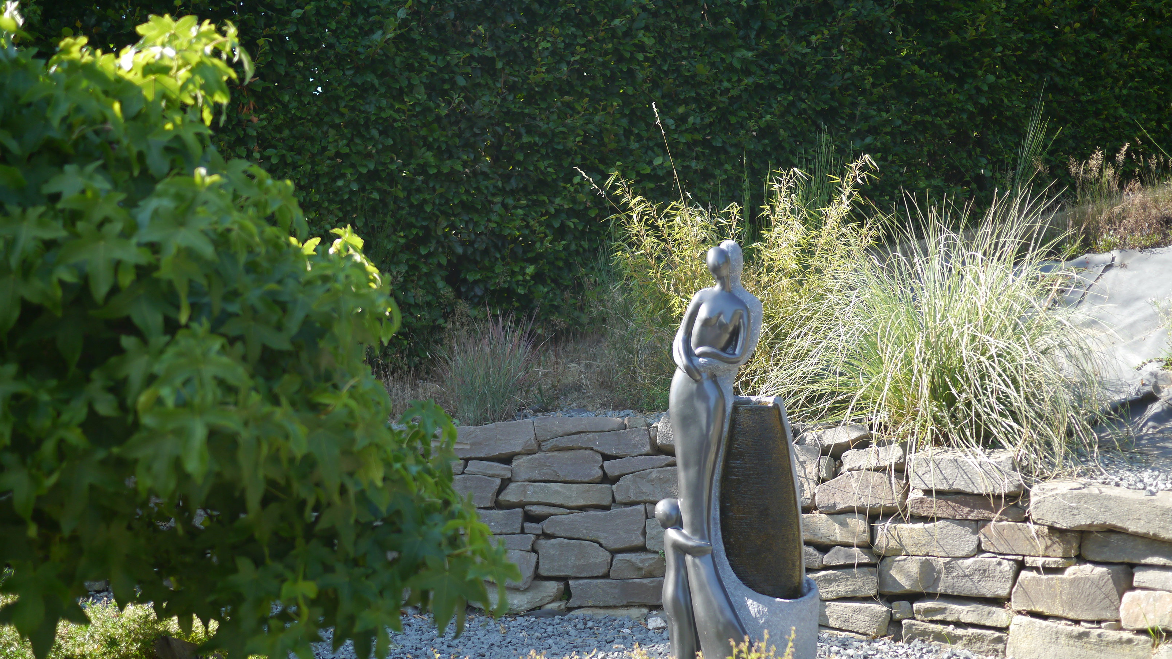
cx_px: 584
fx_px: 1367
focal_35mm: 44
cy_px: 398
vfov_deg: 27.0
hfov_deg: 46.4
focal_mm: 20
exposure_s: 1/1000
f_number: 1.8
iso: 160
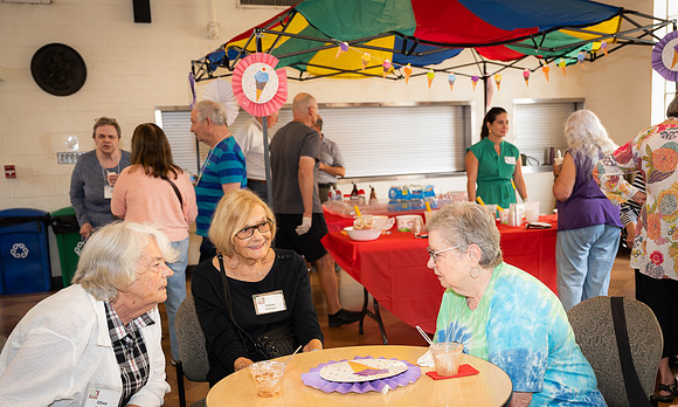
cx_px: 421
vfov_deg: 28.6
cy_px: 281
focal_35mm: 43
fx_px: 792
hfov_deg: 46.0
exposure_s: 1/60
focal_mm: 33
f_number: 3.5
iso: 400
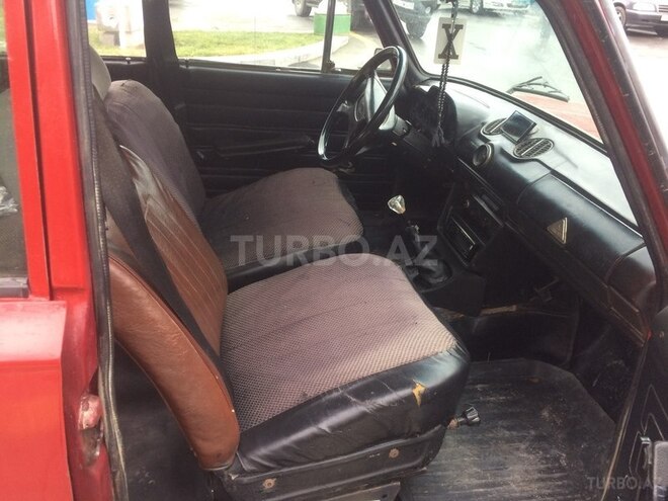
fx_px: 560
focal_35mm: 29
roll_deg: -3.6
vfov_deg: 48.2
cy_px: 250
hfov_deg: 61.7
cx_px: 334
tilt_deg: -29.6
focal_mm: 4.15
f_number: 2.2
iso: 50
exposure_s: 1/33
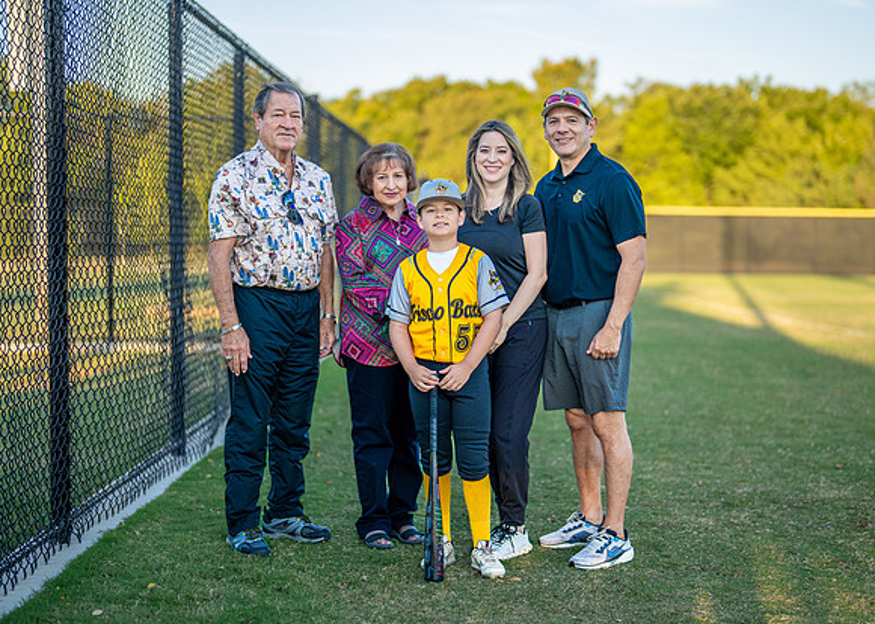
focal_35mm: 60
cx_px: 456
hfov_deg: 33.0
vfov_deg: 23.8
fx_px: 1479
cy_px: 324
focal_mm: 50
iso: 100
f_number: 1.2
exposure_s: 1/1250
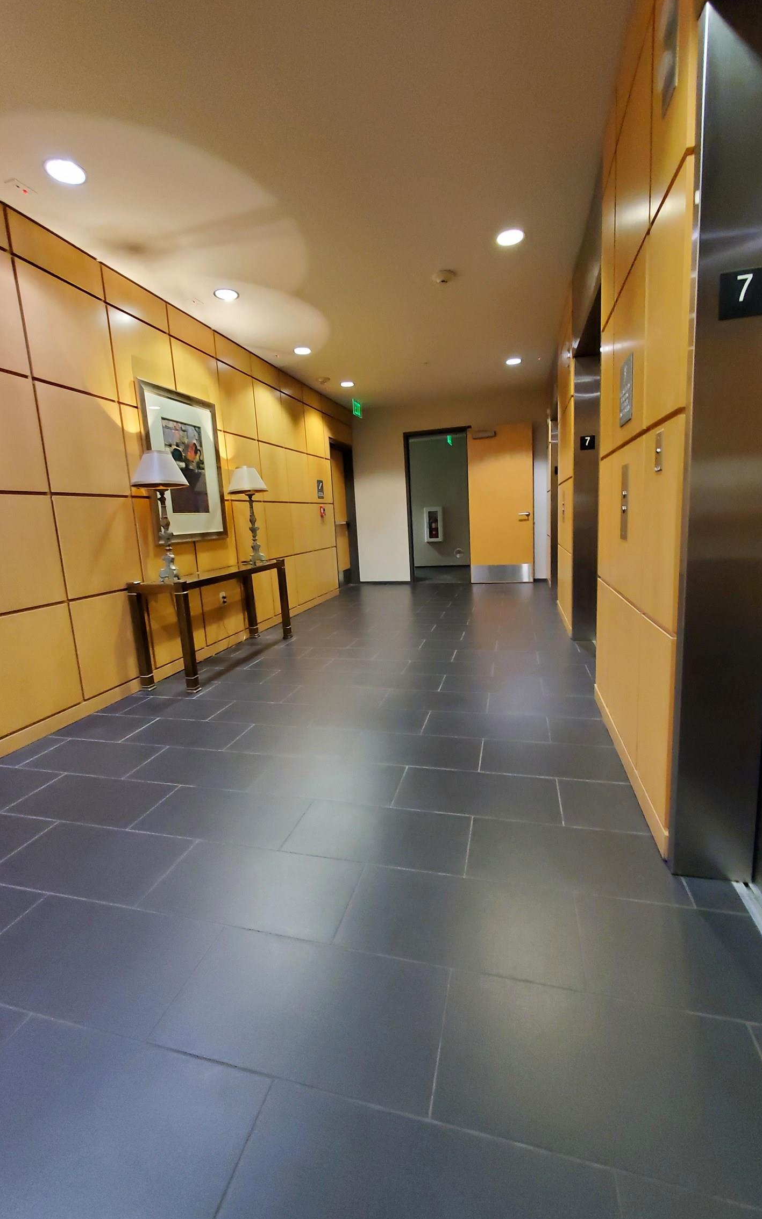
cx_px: 395
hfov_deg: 78.6
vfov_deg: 105.3
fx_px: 465
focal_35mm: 14
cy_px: 607
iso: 640
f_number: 2.2
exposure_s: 1/30
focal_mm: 1.8
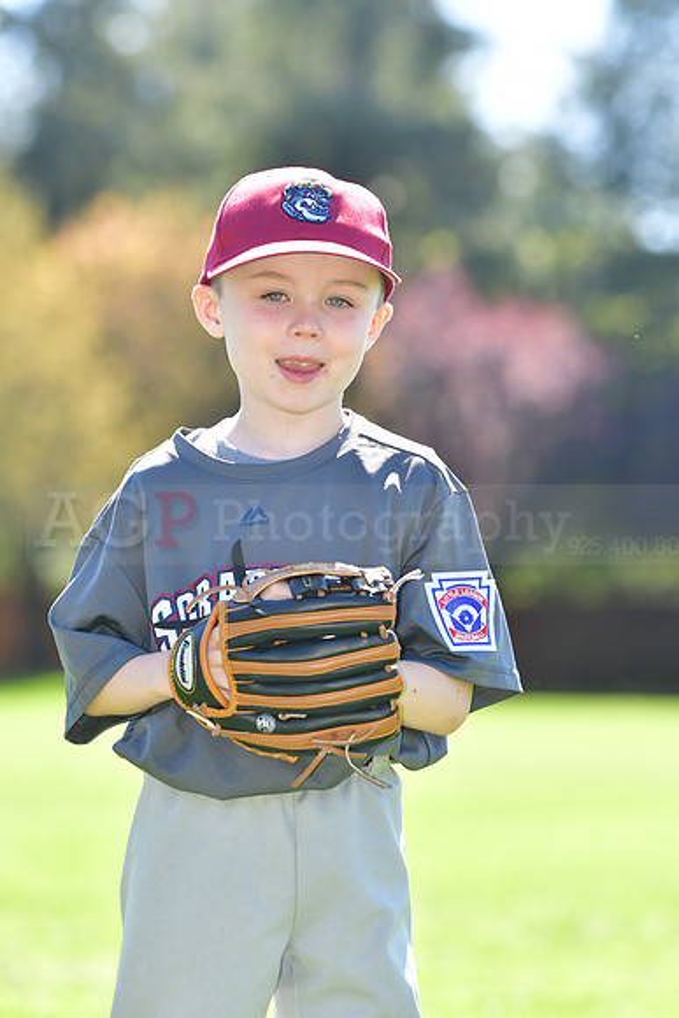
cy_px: 509
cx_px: 340
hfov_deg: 6.8
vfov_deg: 10.2
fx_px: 5725
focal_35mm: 202
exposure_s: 1/800
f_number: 4.5
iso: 400
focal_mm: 135
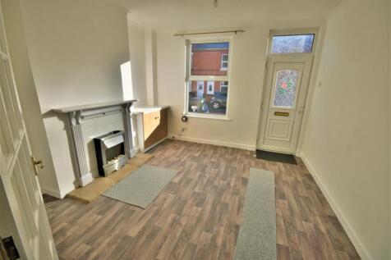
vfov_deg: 77.3
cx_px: 196
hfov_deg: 100.4
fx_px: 163
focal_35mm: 15
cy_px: 130
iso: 800
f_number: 11
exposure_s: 1/500
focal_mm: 10
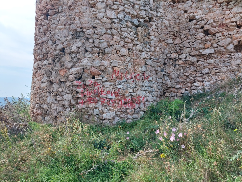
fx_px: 168
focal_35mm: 24
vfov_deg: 56.8
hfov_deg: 71.6
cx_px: 121
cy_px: 91
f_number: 1.8
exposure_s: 1/561
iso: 40
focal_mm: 5.23
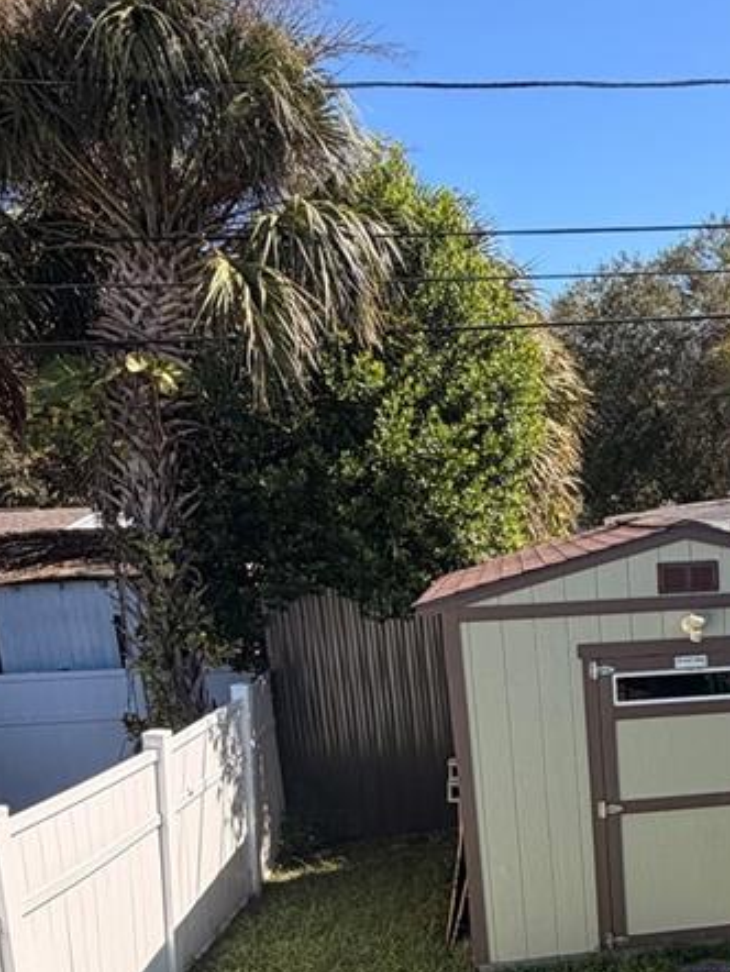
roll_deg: -1.1
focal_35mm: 38
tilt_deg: -16.2
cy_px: 756
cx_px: 730
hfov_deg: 34.4
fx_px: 1067
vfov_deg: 46.7
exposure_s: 1/770
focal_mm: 2.22
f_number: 2.2
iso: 40
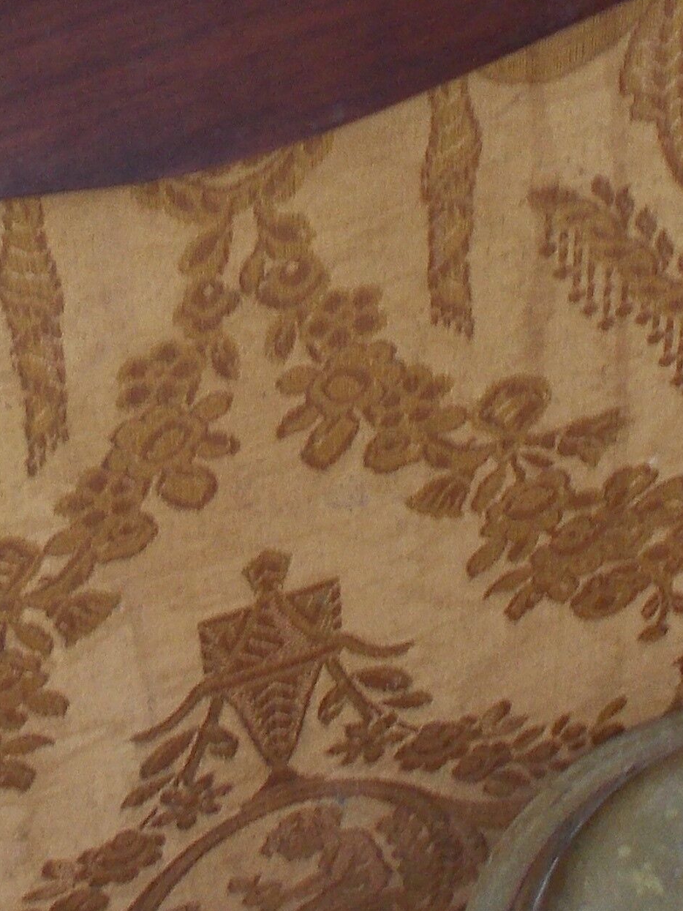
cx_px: 127
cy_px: -17
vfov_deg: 17.3
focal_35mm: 111
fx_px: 2920
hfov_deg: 13.3
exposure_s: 1/25
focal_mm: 5.3
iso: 100
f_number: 3.4
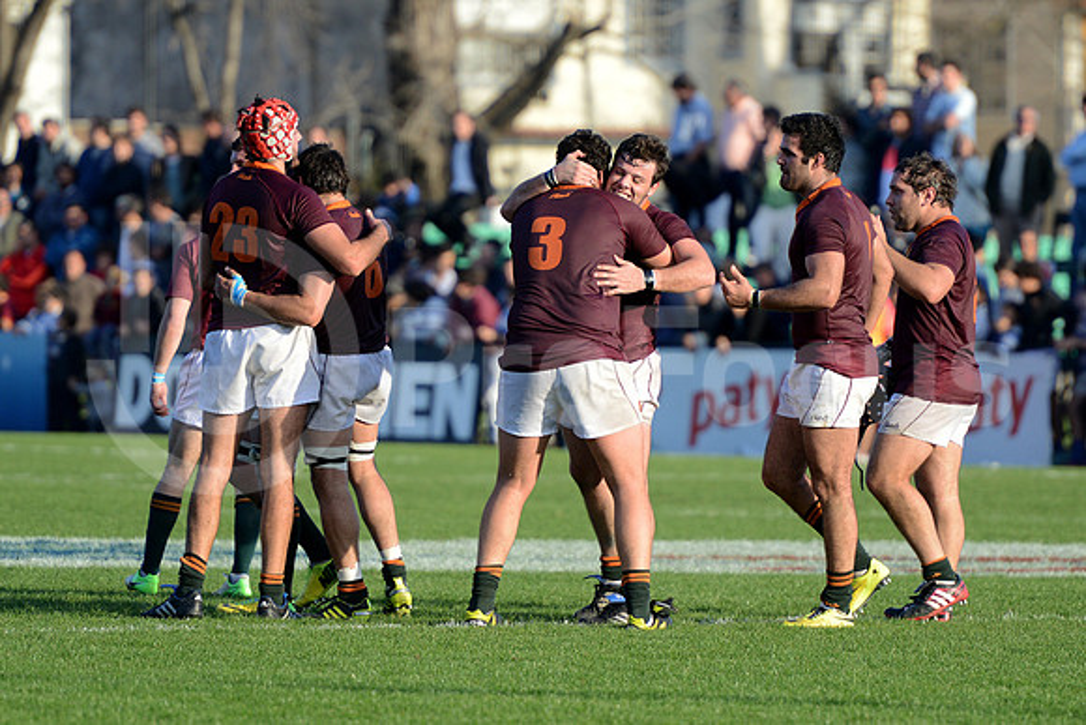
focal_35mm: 270
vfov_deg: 5.1
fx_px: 8147
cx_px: 543
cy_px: 362
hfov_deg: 7.6
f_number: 4
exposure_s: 1/800
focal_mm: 270
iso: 640
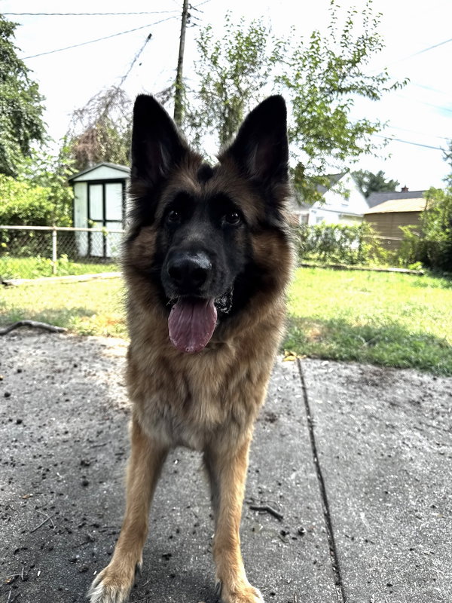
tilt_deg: -8.0
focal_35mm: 24
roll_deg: -5.5
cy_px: 302
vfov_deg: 71.6
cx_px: 226
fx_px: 418
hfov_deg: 56.8
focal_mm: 6.76
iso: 80
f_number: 1.78
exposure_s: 1/1524
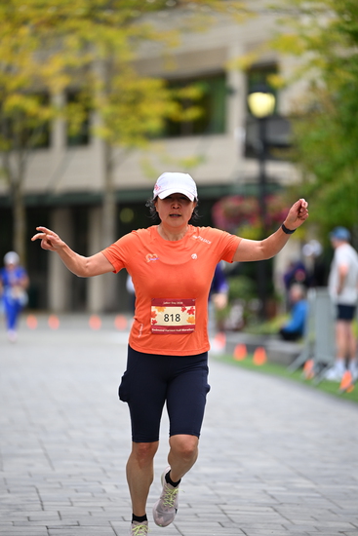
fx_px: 2981
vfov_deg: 10.3
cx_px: 179
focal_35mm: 200
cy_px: 268
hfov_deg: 6.9
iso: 640
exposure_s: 1/2000
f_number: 2.8
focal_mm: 200
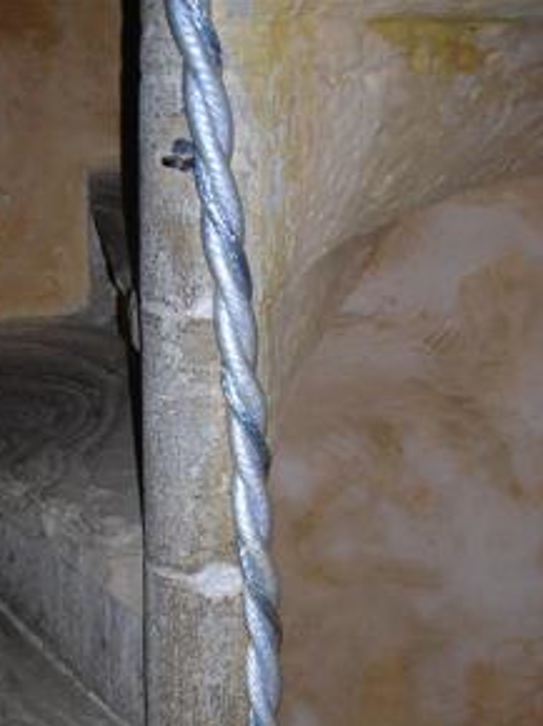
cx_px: 213
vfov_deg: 29.9
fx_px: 1320
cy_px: 596
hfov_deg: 23.2
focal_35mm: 63
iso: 50
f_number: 3.2
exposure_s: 1/60.1
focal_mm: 6.3
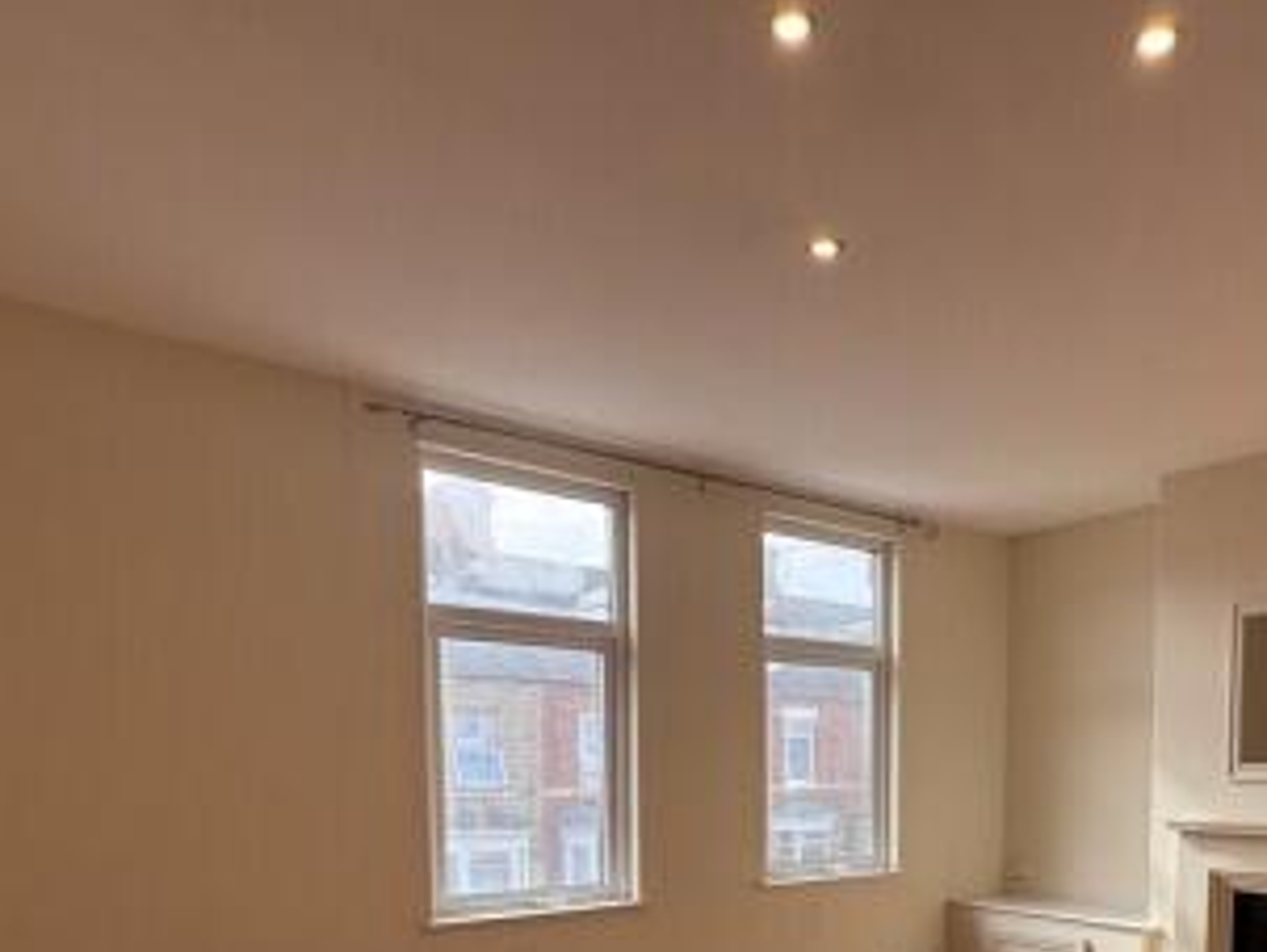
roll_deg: +0.9
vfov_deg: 46.6
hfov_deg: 63.5
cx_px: 854
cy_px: 849
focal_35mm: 27
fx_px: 989
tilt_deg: -4.6
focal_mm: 2.22
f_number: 2.2
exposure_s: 1/188
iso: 40
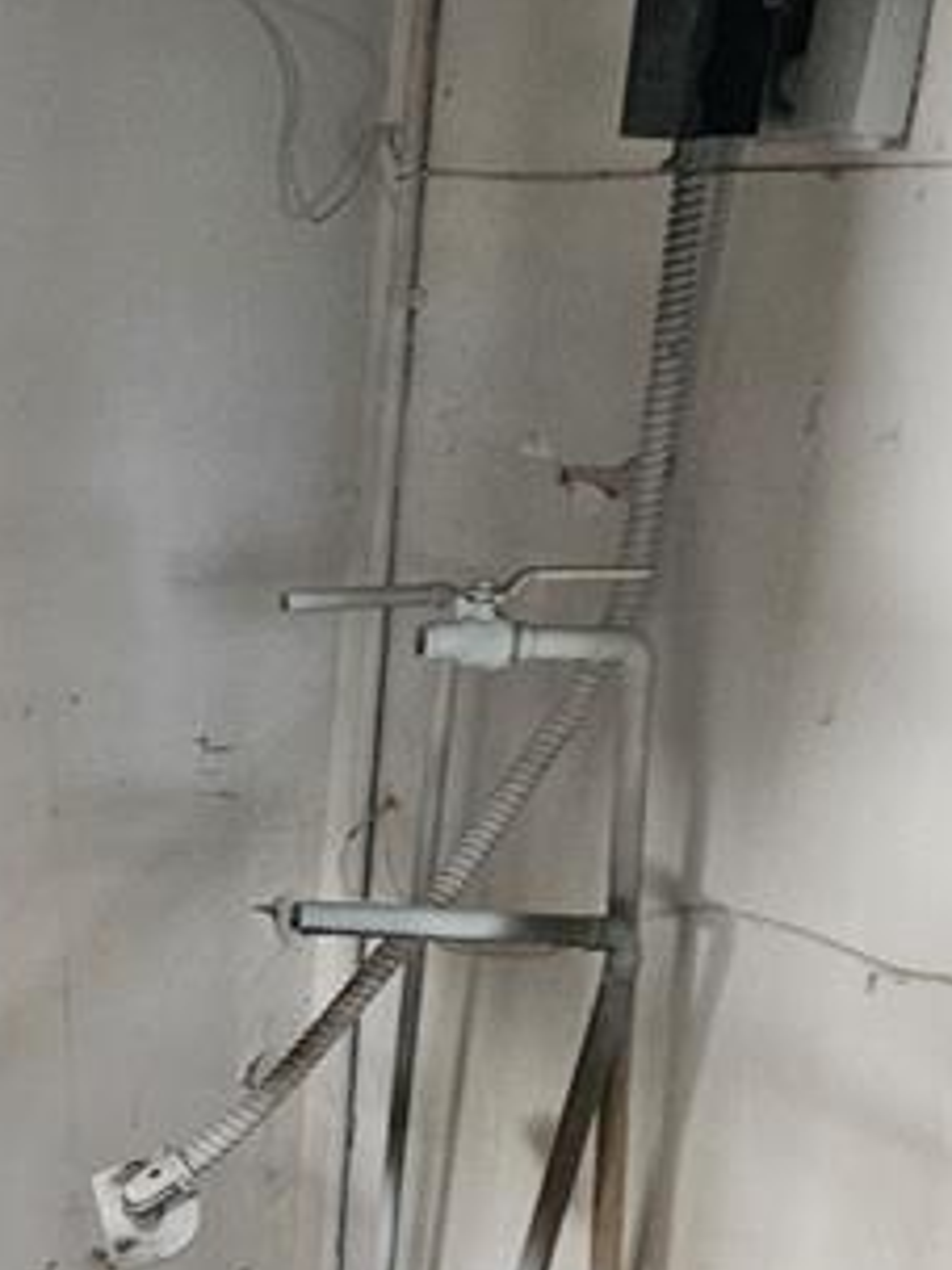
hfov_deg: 15.5
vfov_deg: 20.9
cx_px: -235
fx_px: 3339
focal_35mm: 91
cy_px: 1224
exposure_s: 1/40
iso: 640
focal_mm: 5.4
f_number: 1.8
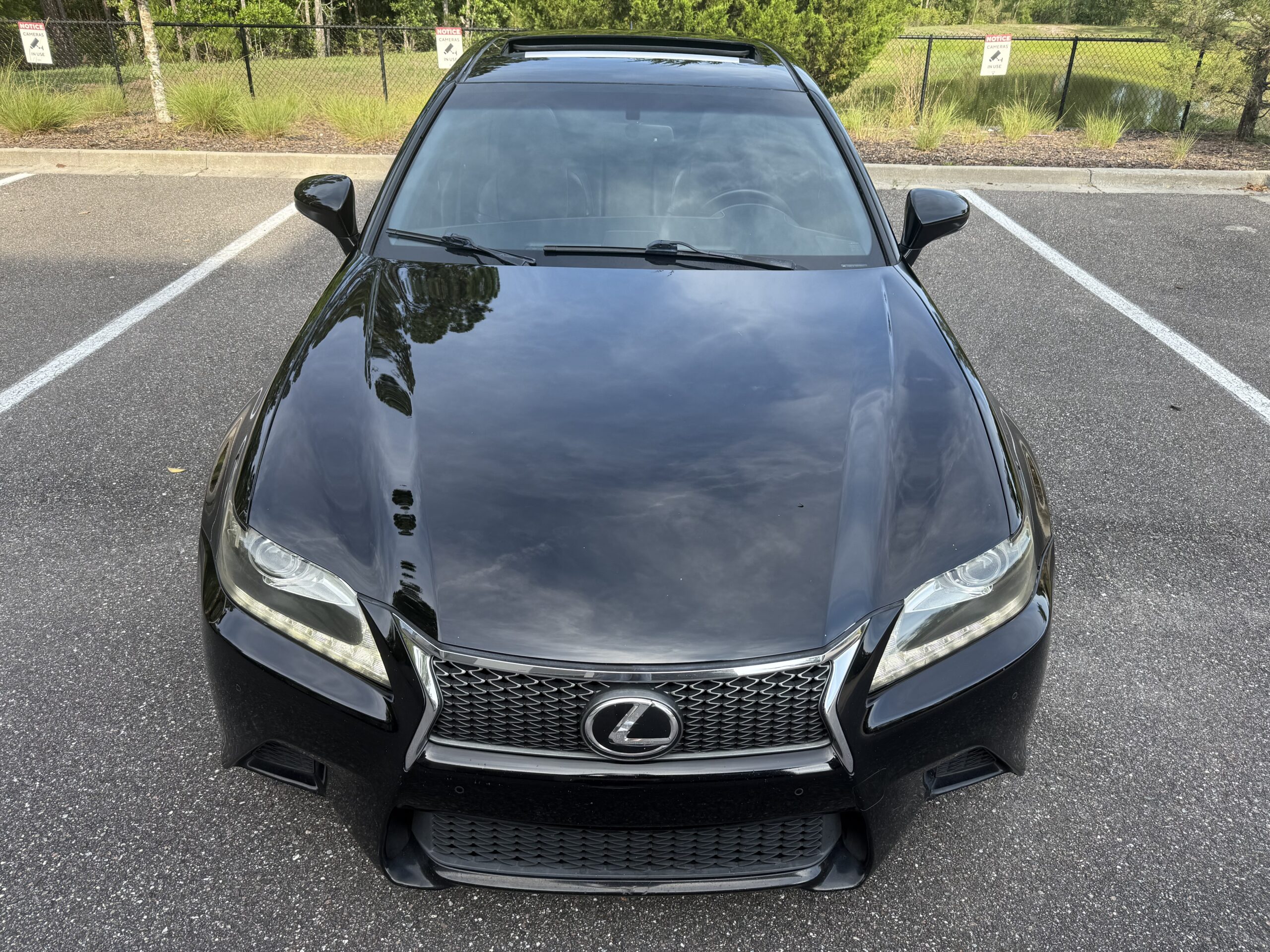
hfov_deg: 71.6
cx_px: 635
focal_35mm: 24
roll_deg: -0.5
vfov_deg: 56.8
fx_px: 881
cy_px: 476
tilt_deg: -27.7
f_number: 1.78
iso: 80
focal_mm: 6.76
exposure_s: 1/813
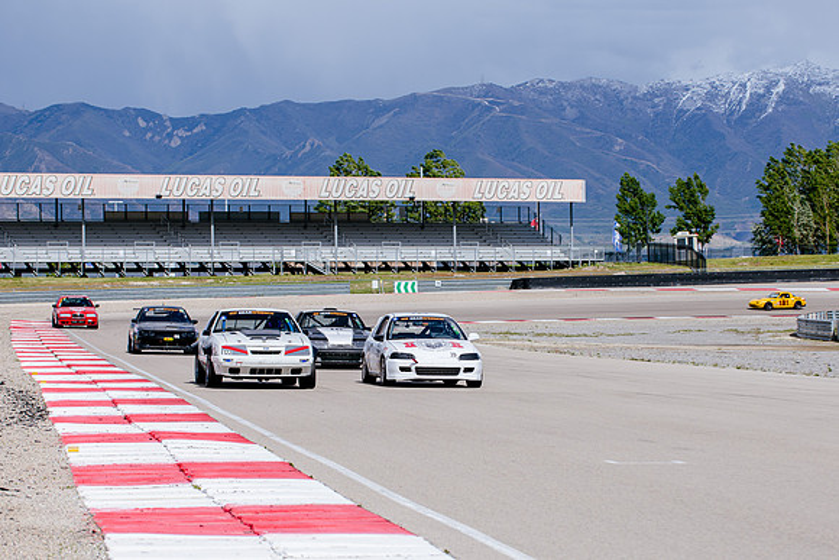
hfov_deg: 14.2
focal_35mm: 145
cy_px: 325
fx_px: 3370
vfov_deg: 9.5
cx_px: 399
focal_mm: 116
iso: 100
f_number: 6.3
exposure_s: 1/640
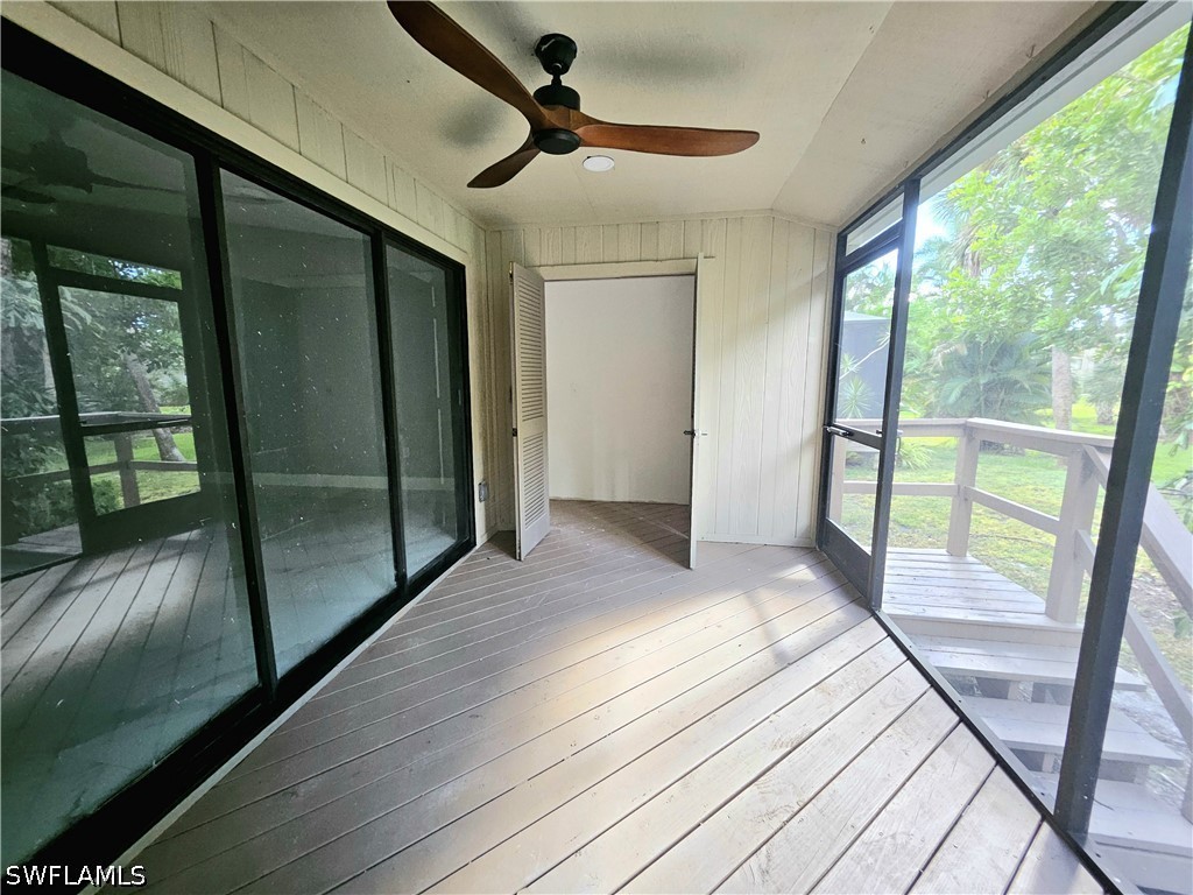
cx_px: 596
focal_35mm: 13
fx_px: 448
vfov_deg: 89.9
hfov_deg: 106.2
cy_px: 448
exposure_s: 1/77.5
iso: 200
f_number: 2.2
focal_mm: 1.74
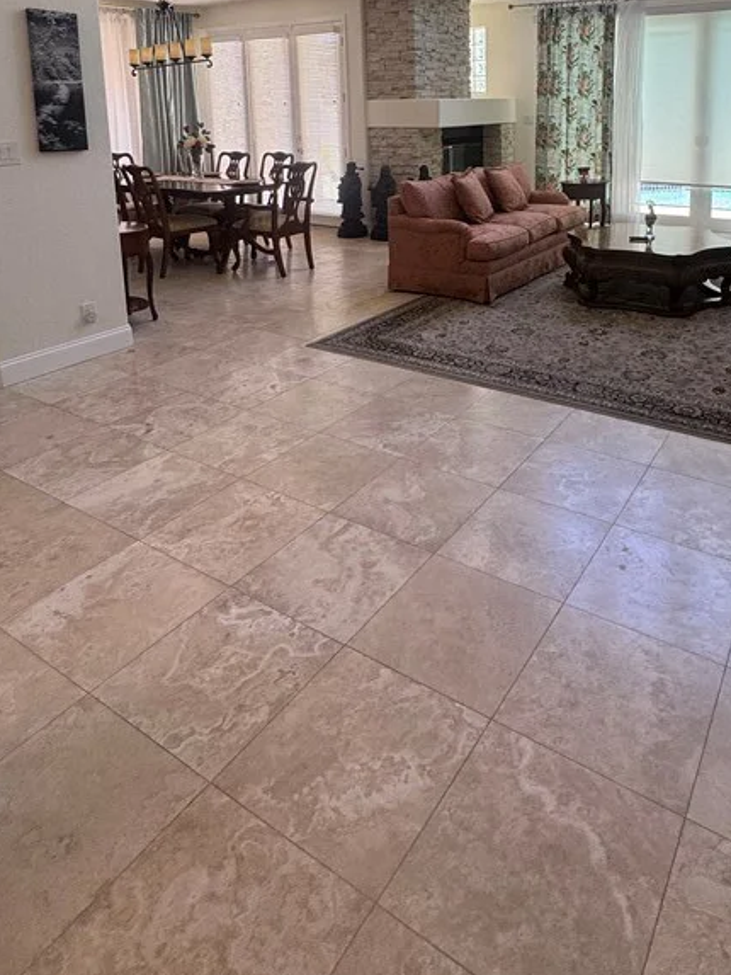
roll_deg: +1.0
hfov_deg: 54.3
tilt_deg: -8.6
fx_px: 704
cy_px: 211
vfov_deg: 64.0
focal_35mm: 25
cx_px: 452
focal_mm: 2.22
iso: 80
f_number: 2.2
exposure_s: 1/99
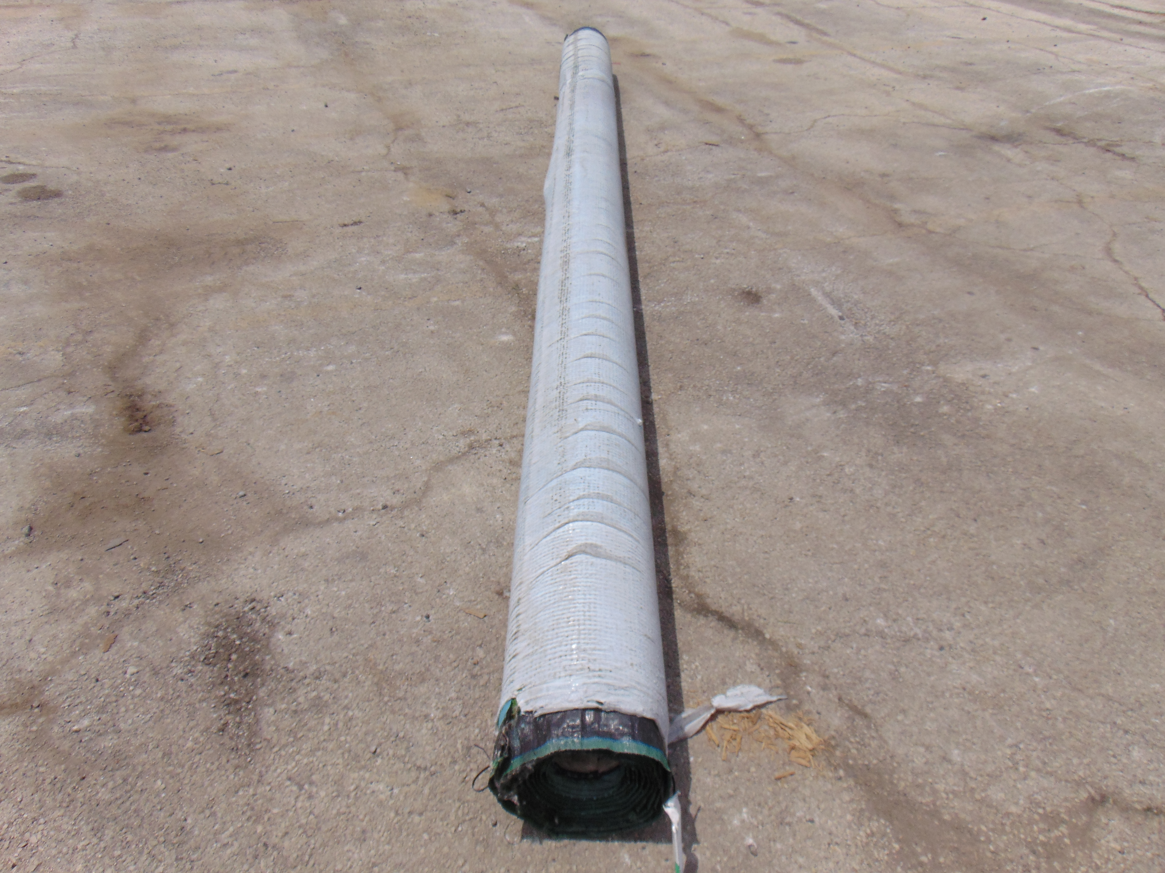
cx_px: 582
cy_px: 436
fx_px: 841
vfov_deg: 54.9
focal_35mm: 25
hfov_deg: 69.4
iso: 80
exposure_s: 1/500
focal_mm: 4.5
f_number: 7.7
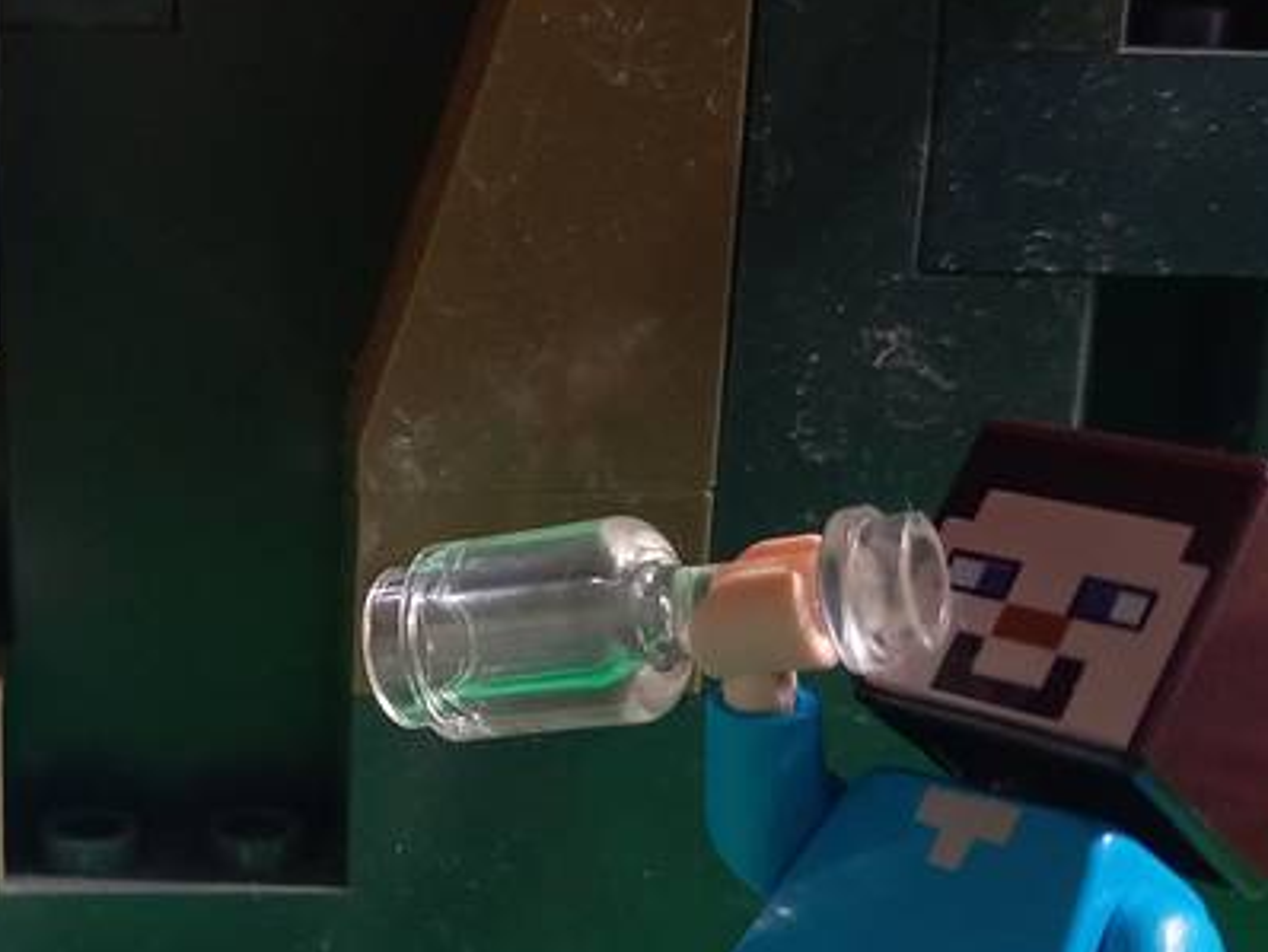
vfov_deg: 23.9
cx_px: 191
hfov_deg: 30.6
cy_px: 680
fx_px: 2236
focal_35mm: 61
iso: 200
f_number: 1.8
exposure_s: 1/33.3
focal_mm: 4
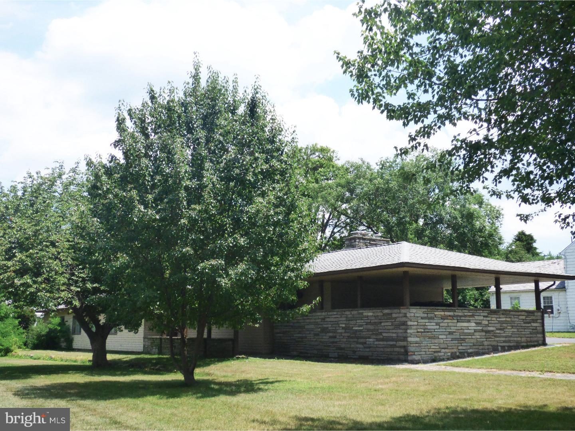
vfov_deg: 36.8
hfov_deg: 47.9
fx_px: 648
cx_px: 288
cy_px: 216
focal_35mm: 39
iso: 400
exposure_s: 1/2000
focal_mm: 7.07
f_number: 4
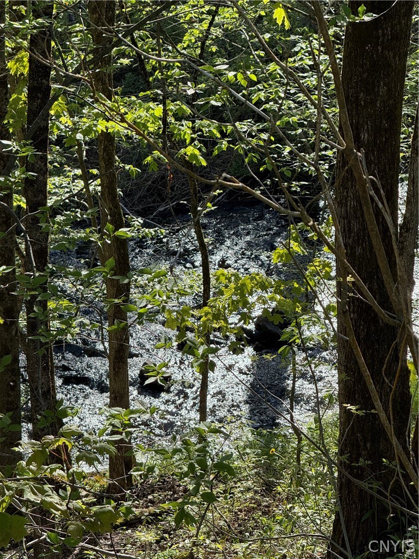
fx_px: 1937
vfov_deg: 16.4
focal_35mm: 120
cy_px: 280
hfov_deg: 12.3
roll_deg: +0.3
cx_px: 210
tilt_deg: -18.0
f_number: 2.8
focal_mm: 15.66
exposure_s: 1/439
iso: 50
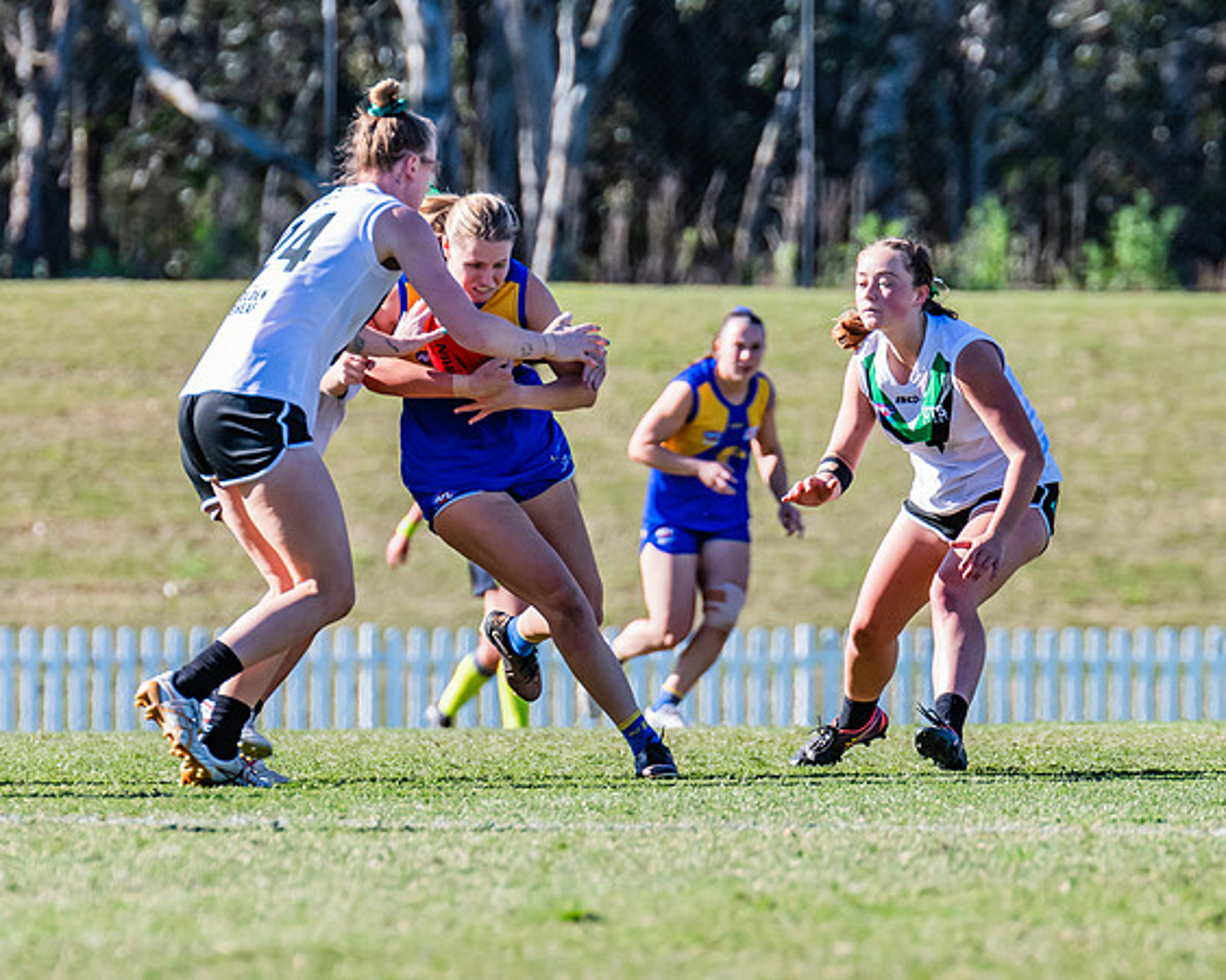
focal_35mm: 791
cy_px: 517
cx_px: 493
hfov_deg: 2.4
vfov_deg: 2.0
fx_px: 28694
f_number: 7.1
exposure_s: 1/1250
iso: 640
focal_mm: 420
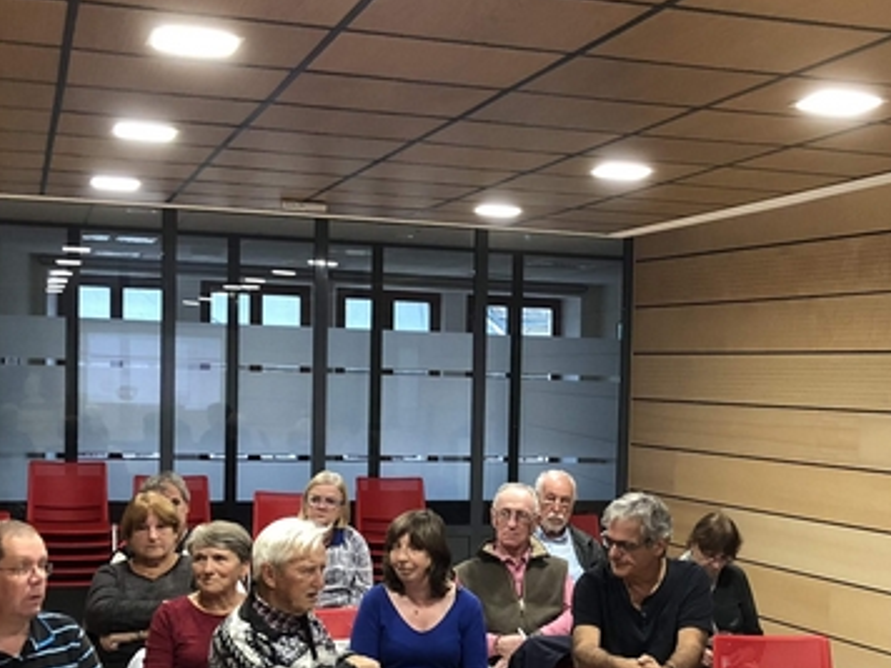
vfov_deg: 23.0
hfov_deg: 30.3
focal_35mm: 63
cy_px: 510
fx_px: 1622
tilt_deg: -4.0
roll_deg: -0.7
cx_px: 658
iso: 80
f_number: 1.8
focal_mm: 3.99
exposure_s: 1/17
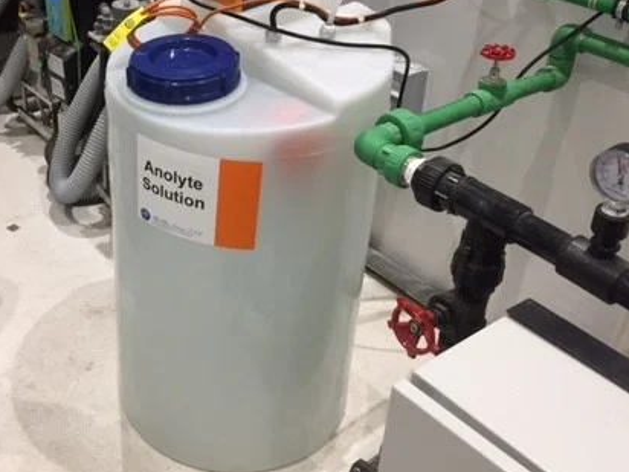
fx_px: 818
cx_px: 214
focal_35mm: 45
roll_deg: -3.0
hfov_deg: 41.6
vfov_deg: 32.1
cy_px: 189
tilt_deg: -32.4
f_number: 2.2
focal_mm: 4.15
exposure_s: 1/33
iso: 50
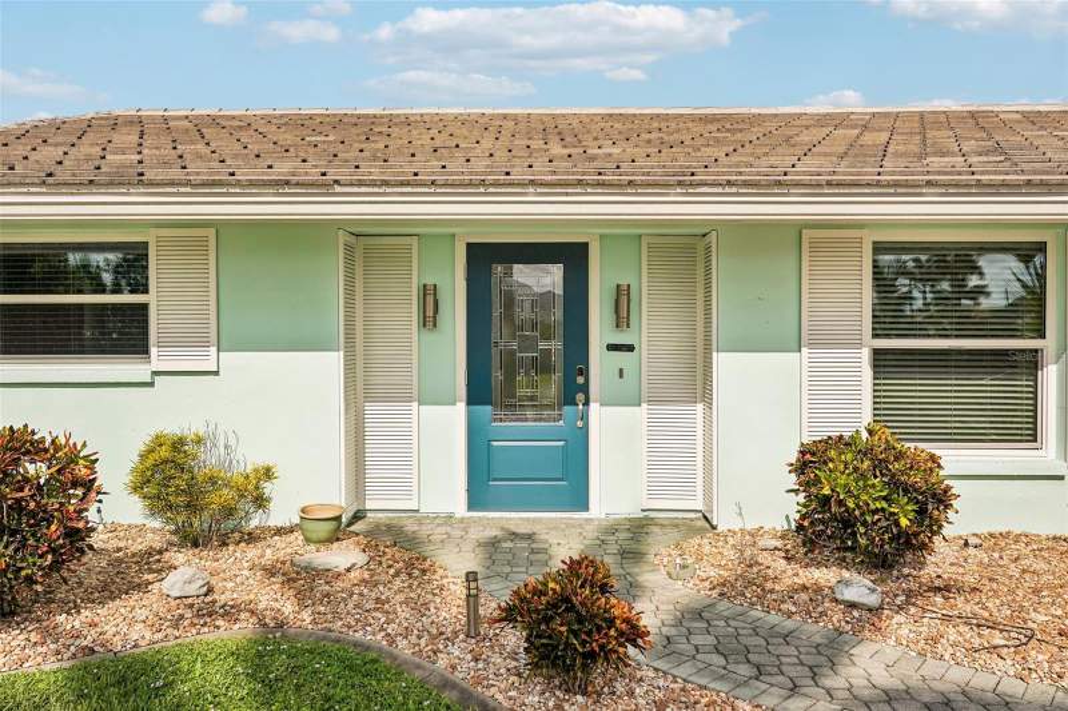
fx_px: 830
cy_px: 356
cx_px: 534
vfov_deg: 46.4
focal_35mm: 28
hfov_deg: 65.5
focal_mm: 28
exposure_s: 1/2000
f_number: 8
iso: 400
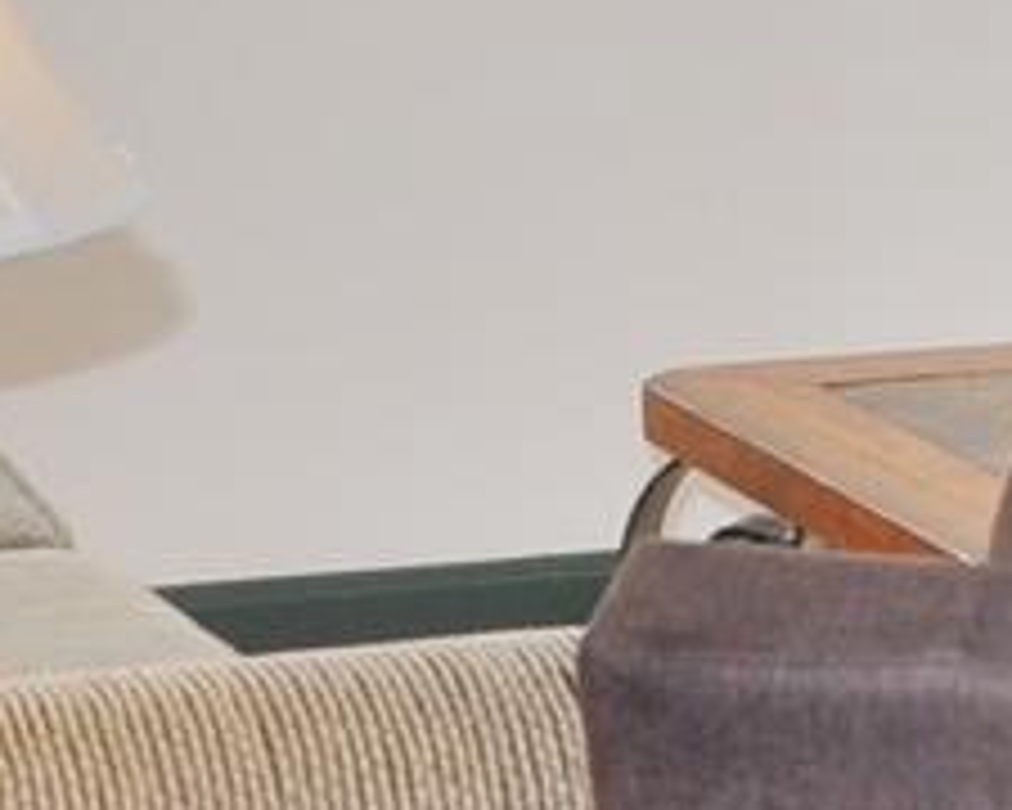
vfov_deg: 6.7
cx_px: 3148
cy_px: -63
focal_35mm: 230
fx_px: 6889
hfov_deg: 7.3
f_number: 5
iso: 200
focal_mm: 18
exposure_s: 1/60
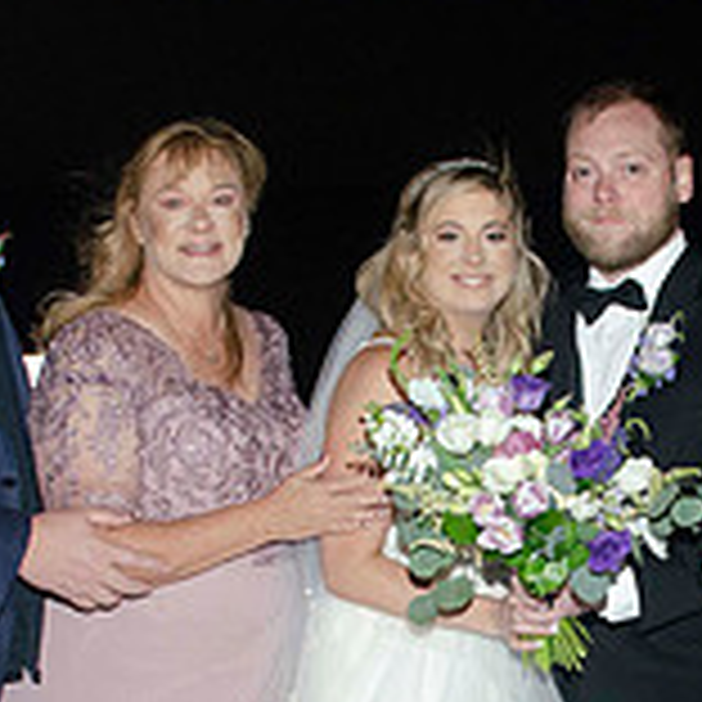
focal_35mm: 85
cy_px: 616
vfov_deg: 20.1
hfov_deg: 20.0
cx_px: 634
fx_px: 1950
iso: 800
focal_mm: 18
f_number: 5.6
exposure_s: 1/80
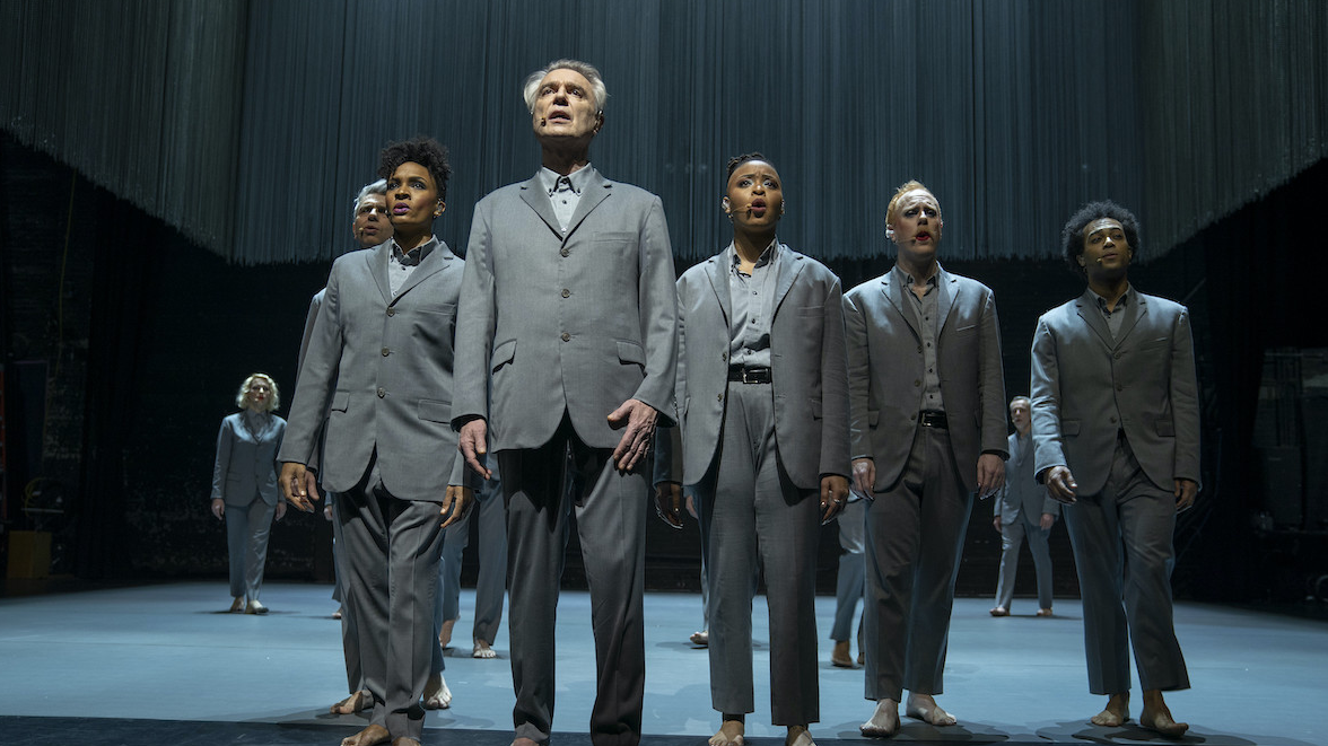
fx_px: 1091
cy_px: 427
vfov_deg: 37.7
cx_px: 662
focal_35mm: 31
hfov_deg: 62.6
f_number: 3.2
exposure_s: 1/80
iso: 1250
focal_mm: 29
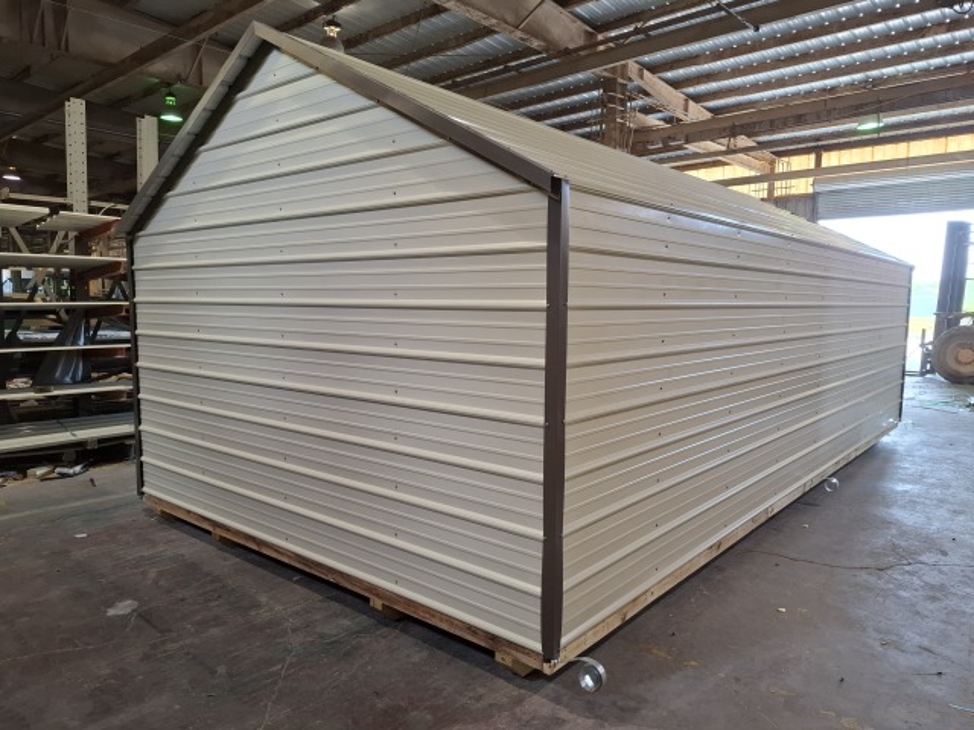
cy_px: 365
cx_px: 487
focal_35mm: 23
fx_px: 647
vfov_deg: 58.9
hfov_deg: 73.9
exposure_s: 1/120
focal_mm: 5.54
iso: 200
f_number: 1.8
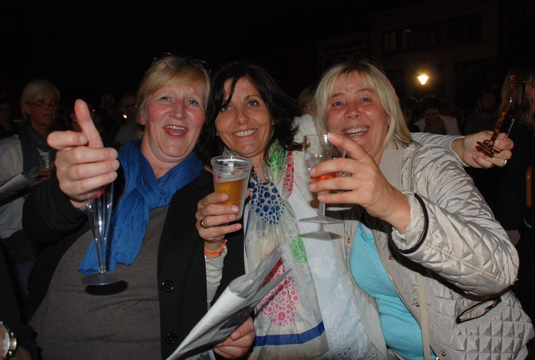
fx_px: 402
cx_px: 268
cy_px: 180
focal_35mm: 27
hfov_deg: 67.2
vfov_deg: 48.2
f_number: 4
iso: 320
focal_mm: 18
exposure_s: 1/60
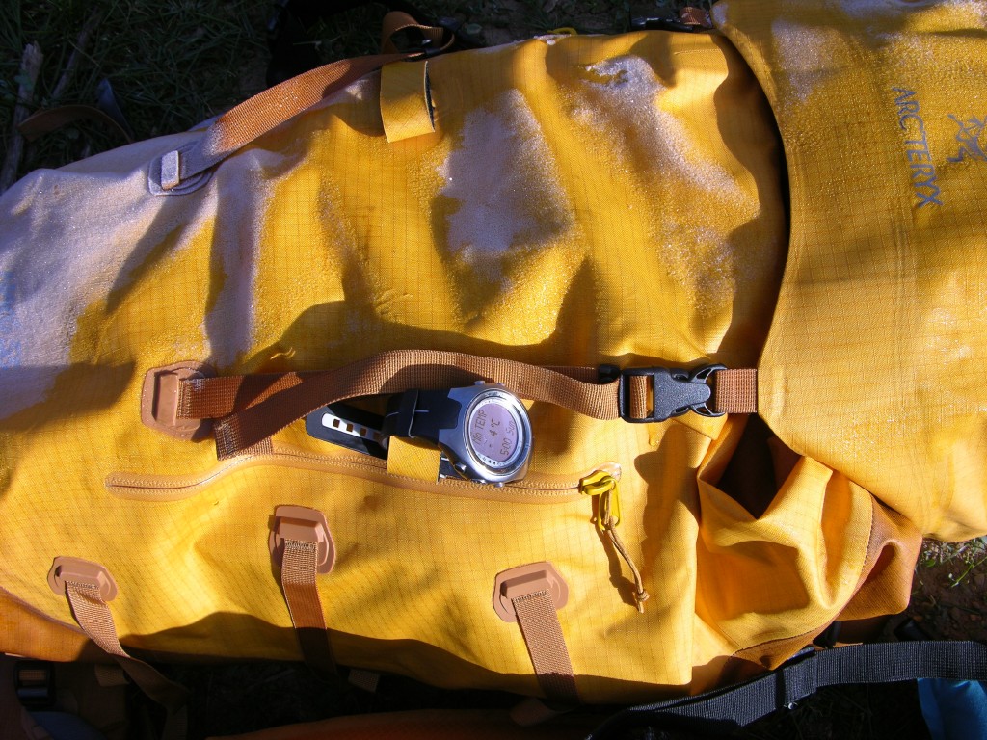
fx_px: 998
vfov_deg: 40.7
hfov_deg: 52.6
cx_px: 494
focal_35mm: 35
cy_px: 370
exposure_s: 1/199
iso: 50
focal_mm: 8.9
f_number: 5.6
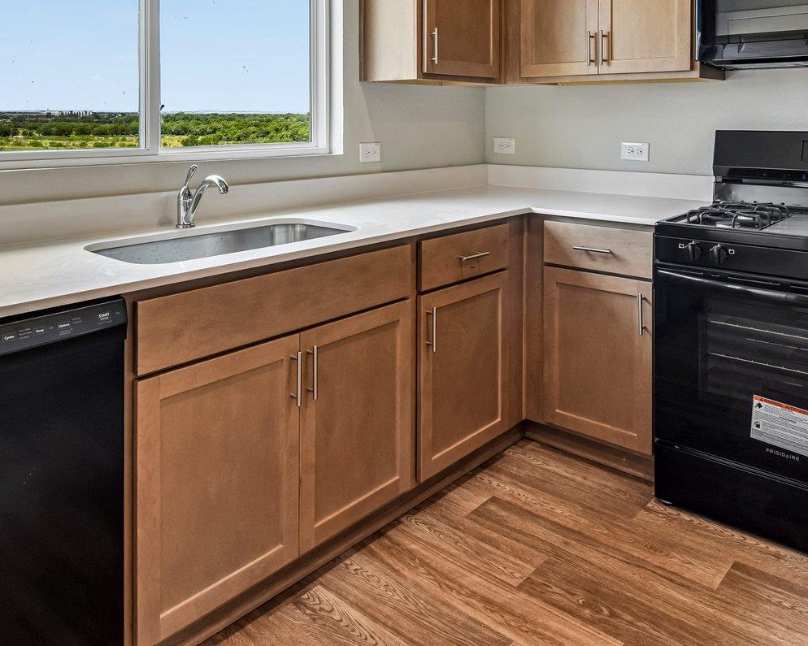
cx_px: 399
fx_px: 693
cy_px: 113
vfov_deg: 46.8
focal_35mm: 29
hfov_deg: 60.4
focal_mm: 15
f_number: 8
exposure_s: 1/15
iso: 160
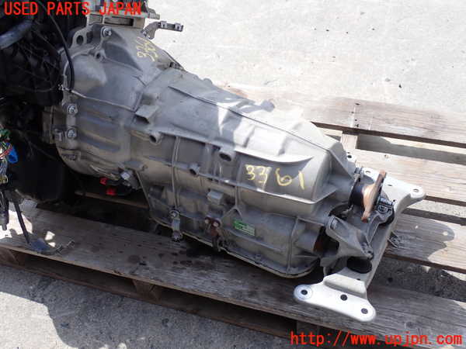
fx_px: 512
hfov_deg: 49.0
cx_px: 233
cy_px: 174
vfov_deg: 37.7
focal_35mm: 38
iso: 100
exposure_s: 1/400
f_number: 3.5
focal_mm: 6.83
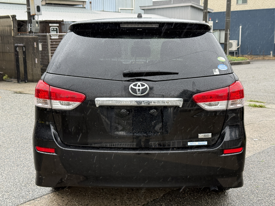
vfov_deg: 30.3
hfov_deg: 39.7
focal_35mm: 48
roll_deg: +1.5
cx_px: 138
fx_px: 381
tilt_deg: -9.3
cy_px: 103
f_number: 1.78
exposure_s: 1/196
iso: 100
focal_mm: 6.76
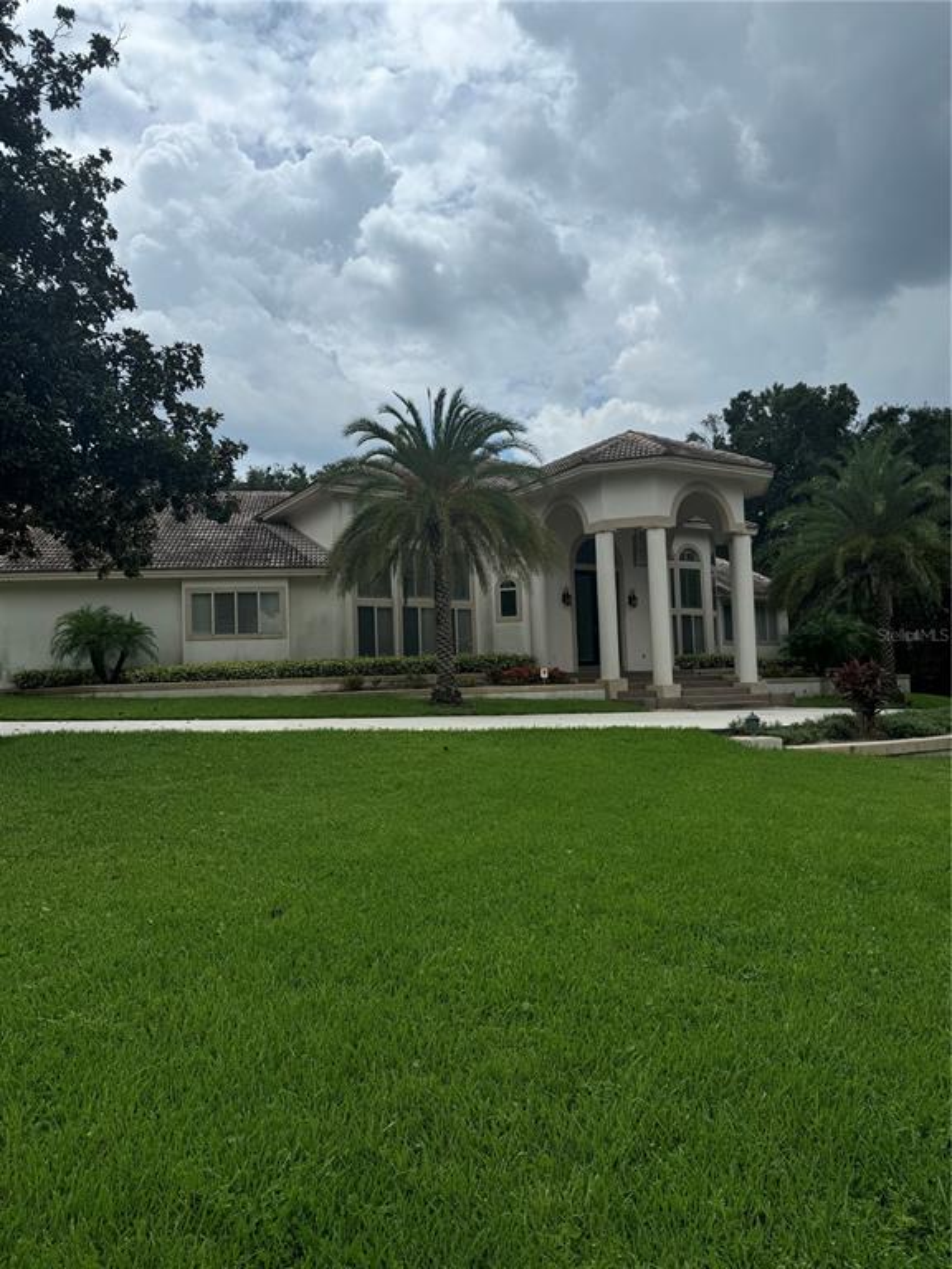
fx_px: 880
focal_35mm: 24
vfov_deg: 71.6
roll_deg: +2.2
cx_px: 476
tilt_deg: +4.3
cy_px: 634
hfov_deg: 56.8
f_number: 1.78
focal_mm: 6.76
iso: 80
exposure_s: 1/7937
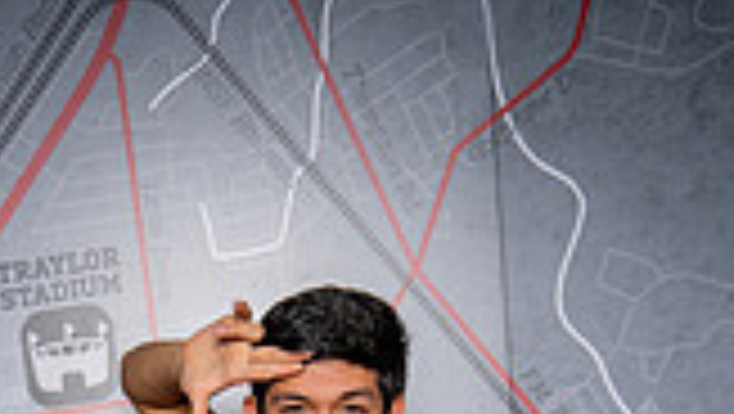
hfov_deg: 27.6
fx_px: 1461
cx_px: 131
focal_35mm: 75
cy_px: 999
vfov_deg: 12.5
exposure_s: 1/250
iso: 100
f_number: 4.5
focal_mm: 26
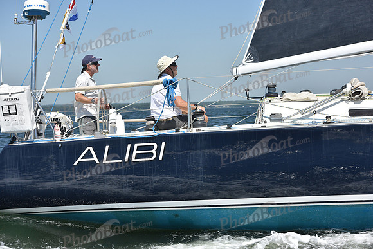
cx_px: 186
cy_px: 124
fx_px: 829
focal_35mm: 80
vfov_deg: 17.1
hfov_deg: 25.4
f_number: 7.1
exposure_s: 1/1250
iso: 250
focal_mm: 80
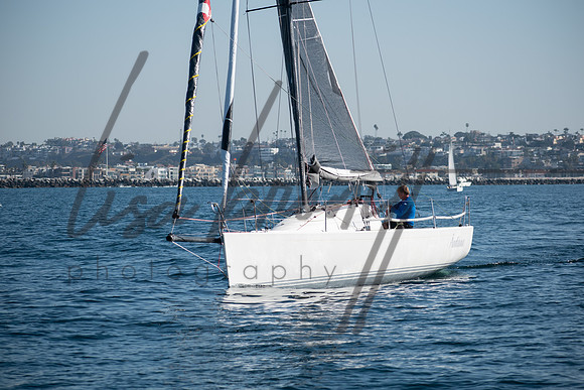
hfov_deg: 11.7
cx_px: 292
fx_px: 2848
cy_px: 195
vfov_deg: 7.8
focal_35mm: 176
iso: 100
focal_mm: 112
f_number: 5.6
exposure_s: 1/800
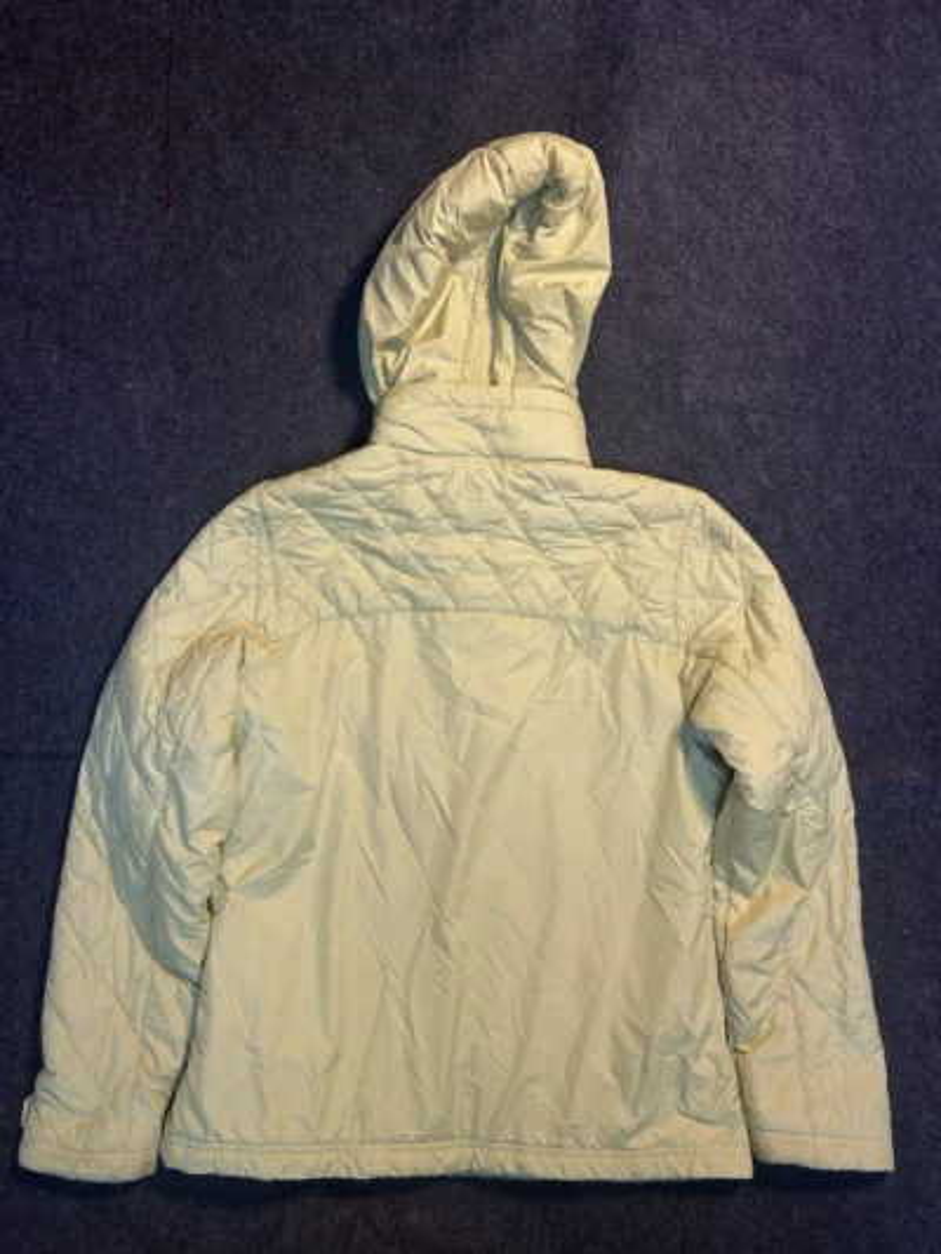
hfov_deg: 53.1
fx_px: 942
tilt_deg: -58.2
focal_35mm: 26
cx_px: 470
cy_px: 627
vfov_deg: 67.3
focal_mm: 5.7
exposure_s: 1/50
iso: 64
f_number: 1.5
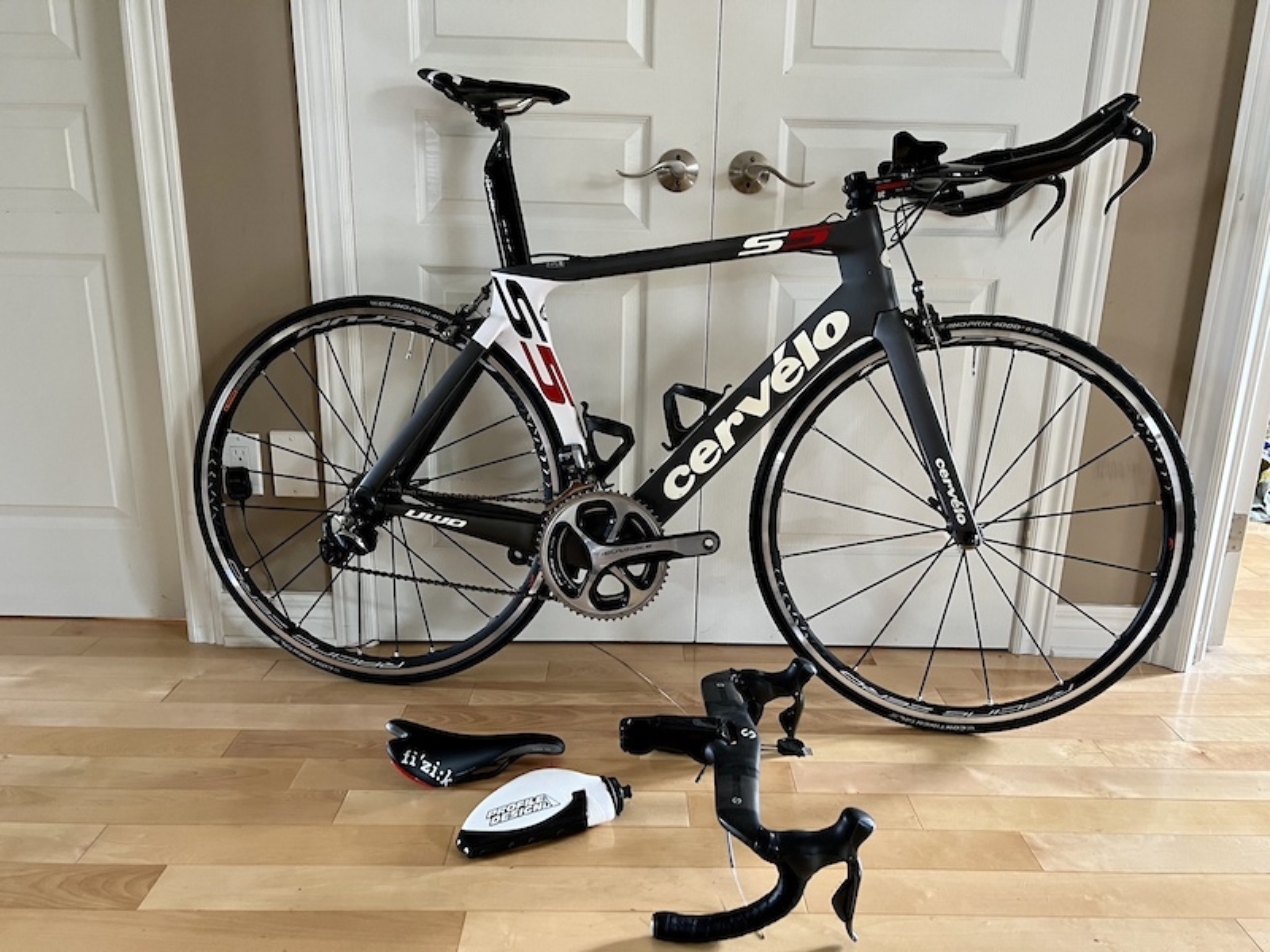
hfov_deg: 67.3
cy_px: 476
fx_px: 954
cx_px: 635
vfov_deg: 53.1
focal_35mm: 26
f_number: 1.5
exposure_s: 1/60
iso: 320
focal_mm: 5.7
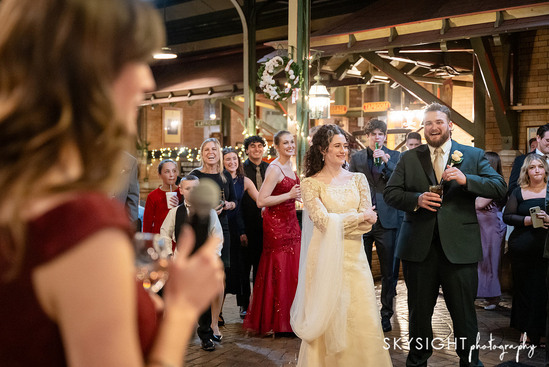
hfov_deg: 40.3
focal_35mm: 49
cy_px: 184
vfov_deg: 27.5
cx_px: 274
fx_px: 749
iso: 8000
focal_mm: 48
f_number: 2.8
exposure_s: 1/80
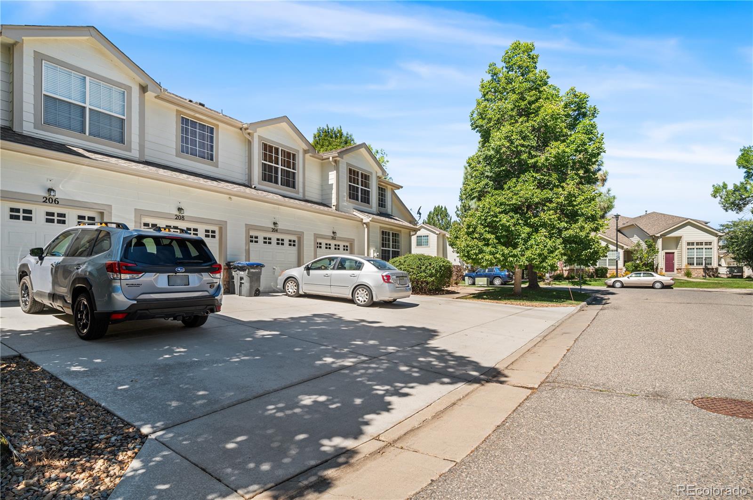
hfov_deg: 90.1
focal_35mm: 18
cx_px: 376
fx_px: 376
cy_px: 250
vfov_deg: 67.3
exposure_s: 1/100
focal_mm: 18
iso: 250
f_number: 8
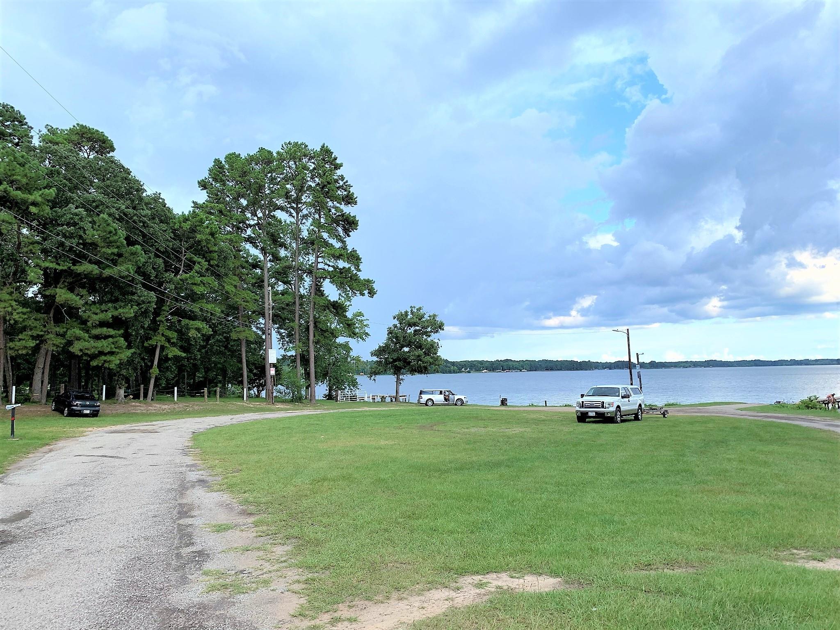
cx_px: 420
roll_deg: +1.1
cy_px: 315
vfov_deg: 53.1
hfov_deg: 67.3
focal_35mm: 26
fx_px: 631
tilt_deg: +5.4
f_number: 1.8
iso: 25
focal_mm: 4.25
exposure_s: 1/639
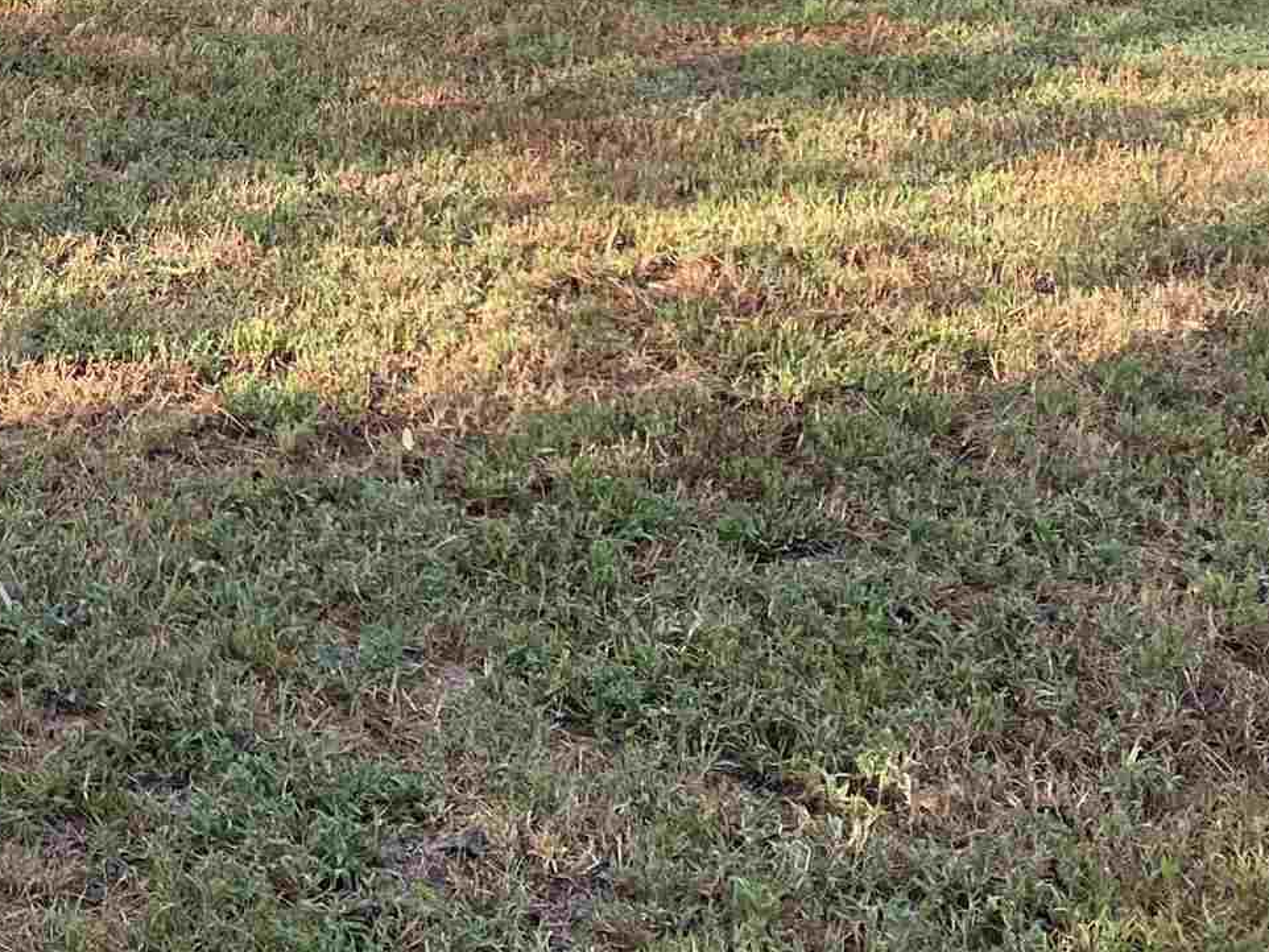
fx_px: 3043
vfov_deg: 16.5
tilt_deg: -3.8
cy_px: -388
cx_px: -442
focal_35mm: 83
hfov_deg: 21.1
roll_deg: -0.4
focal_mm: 4.2
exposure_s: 1/393
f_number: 1.6
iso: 50
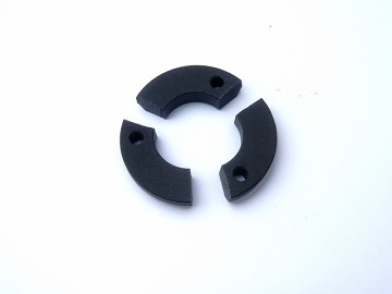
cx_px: 196
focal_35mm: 40
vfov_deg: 36.0
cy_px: 147
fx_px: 453
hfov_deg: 46.8
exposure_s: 1/640
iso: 100
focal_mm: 4.6
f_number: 2.8
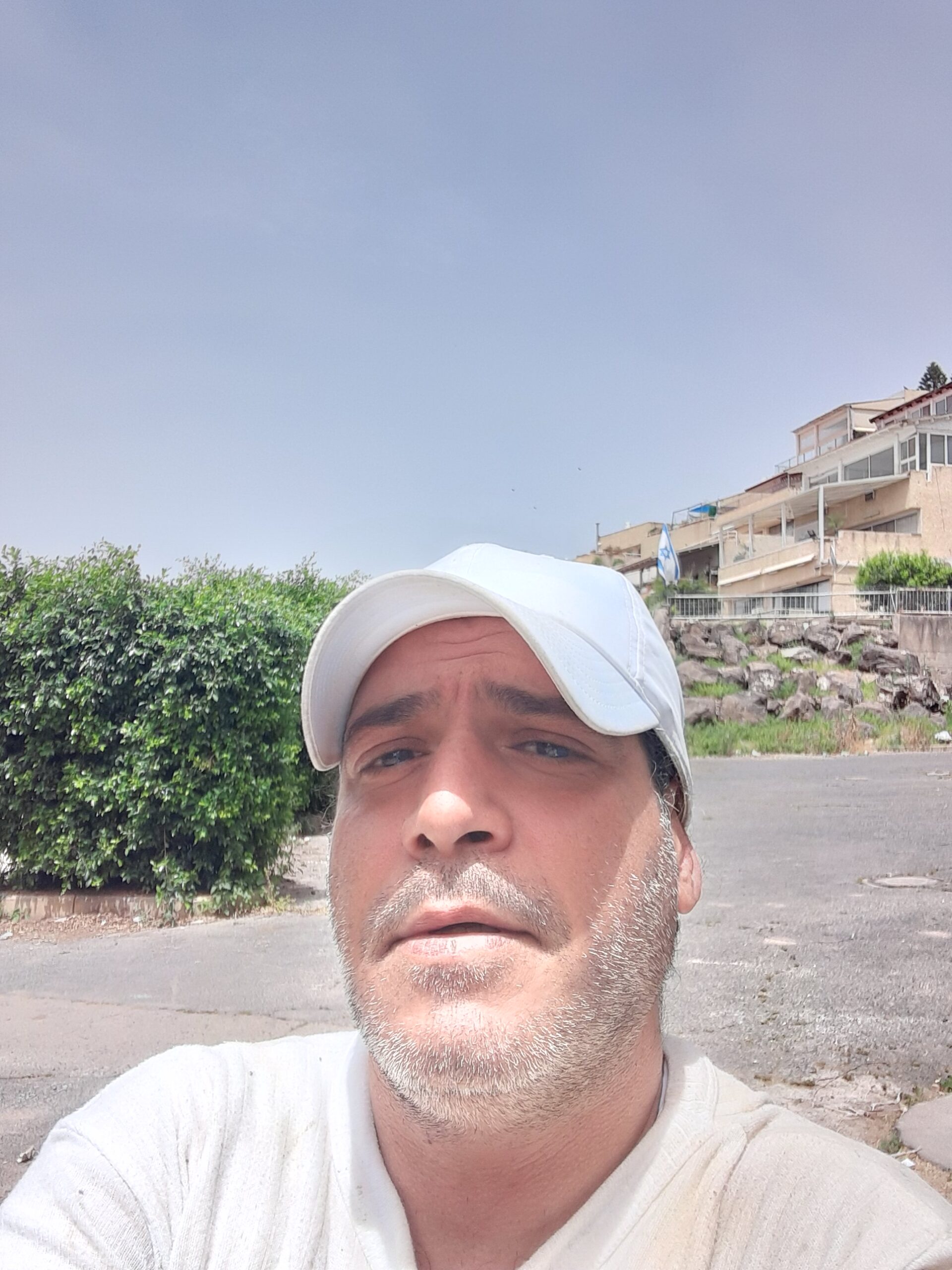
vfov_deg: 56.8
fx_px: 1173
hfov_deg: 44.2
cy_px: 635
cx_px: 476
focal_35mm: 32
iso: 40
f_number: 2
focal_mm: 2.66
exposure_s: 1/563
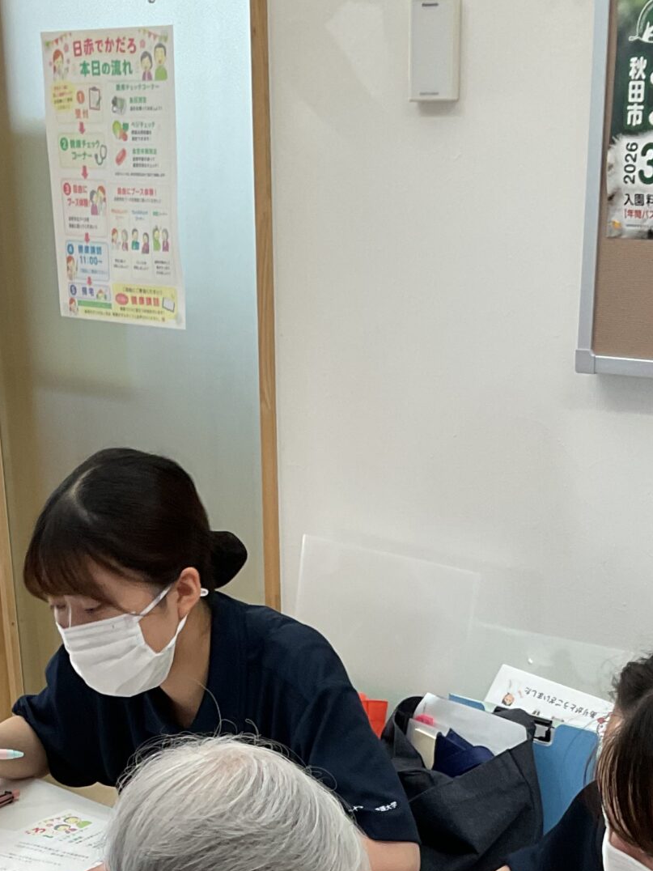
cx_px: 240
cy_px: 854
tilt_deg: -24.7
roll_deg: +2.3
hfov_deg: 21.3
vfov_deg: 26.8
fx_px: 1735
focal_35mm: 69
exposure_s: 1/100
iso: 64
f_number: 1.8
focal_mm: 3
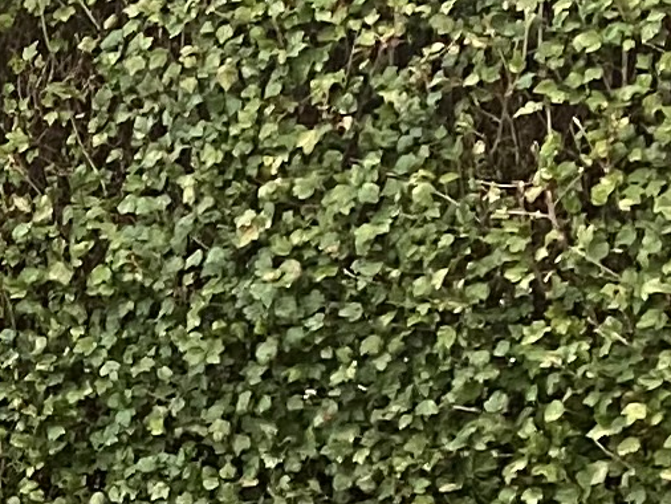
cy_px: 1365
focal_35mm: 207
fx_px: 4014
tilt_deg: -13.3
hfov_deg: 8.1
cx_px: -1395
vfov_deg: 6.7
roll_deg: -1.5
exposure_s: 1/64
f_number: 1.8
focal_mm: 4.25
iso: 125
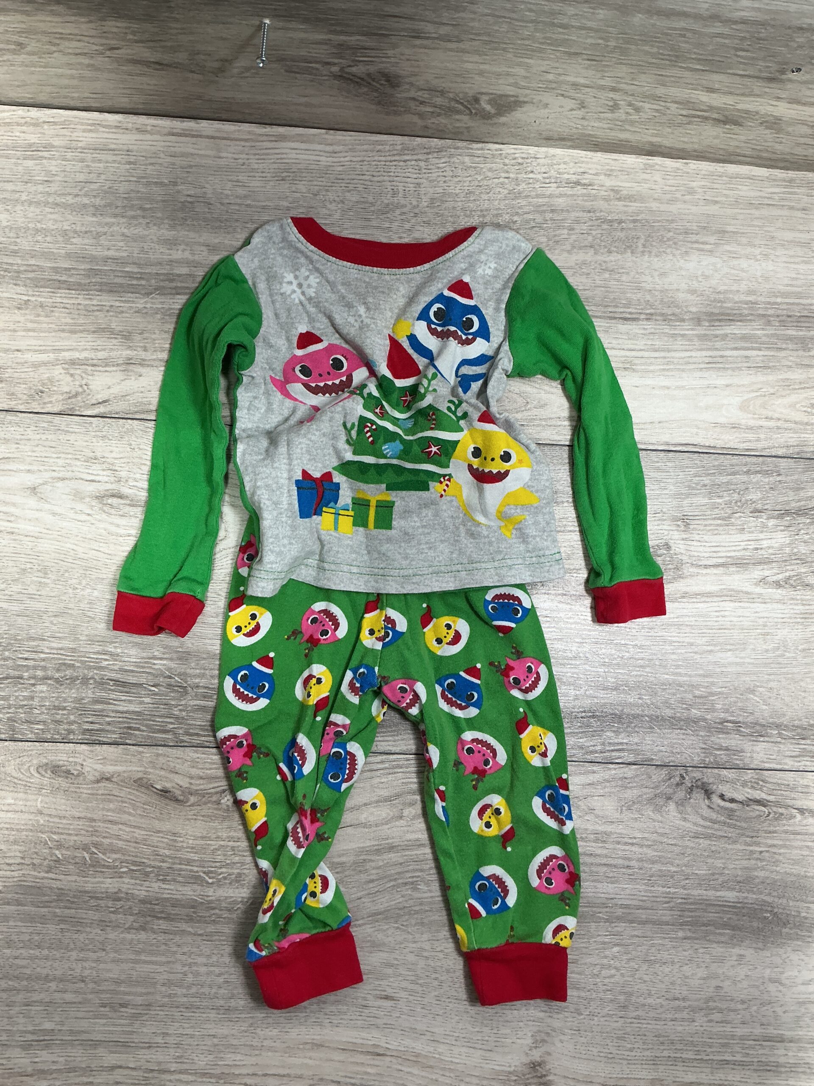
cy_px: 543
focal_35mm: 29
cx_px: 407
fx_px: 909
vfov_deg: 61.7
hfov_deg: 48.2
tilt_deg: -83.5
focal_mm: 3
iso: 50
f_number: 1.8
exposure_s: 1/50
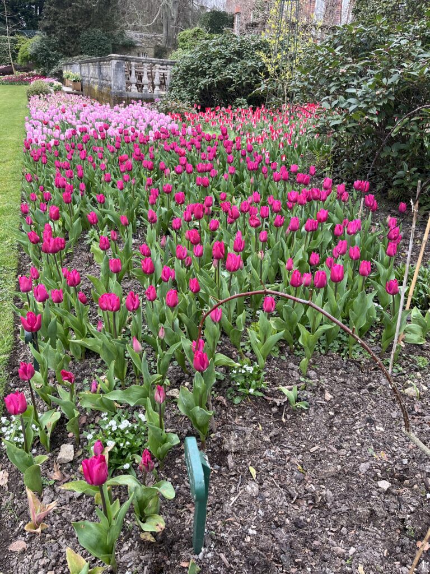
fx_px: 431
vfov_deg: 67.3
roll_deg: -4.0
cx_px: 215
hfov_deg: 53.1
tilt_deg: -25.6
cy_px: 287
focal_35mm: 26
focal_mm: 5.1
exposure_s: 1/133
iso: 32
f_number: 1.6
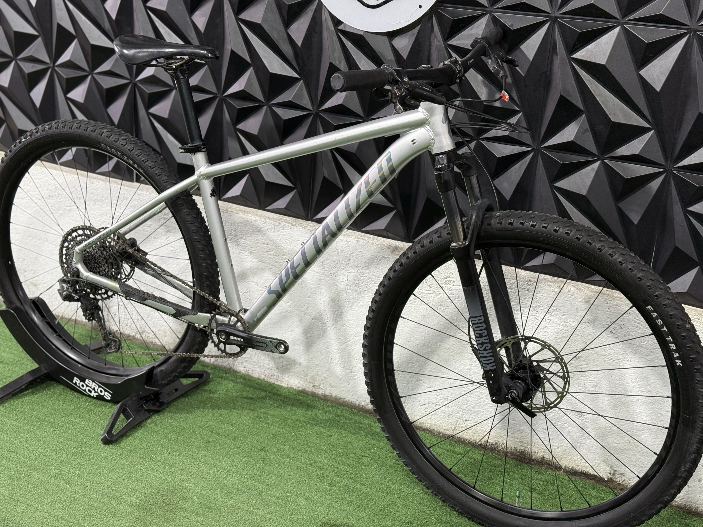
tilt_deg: -19.6
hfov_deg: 39.7
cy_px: 264
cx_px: 352
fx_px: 975
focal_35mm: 48
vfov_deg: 30.3
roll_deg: -4.4
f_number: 1.78
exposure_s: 1/60
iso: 125
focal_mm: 6.76
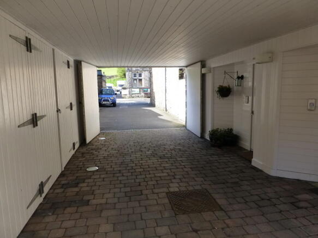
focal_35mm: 24
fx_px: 220
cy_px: 119
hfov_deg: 71.6
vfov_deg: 56.8
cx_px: 159
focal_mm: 4.3
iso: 160
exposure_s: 1/125
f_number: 4
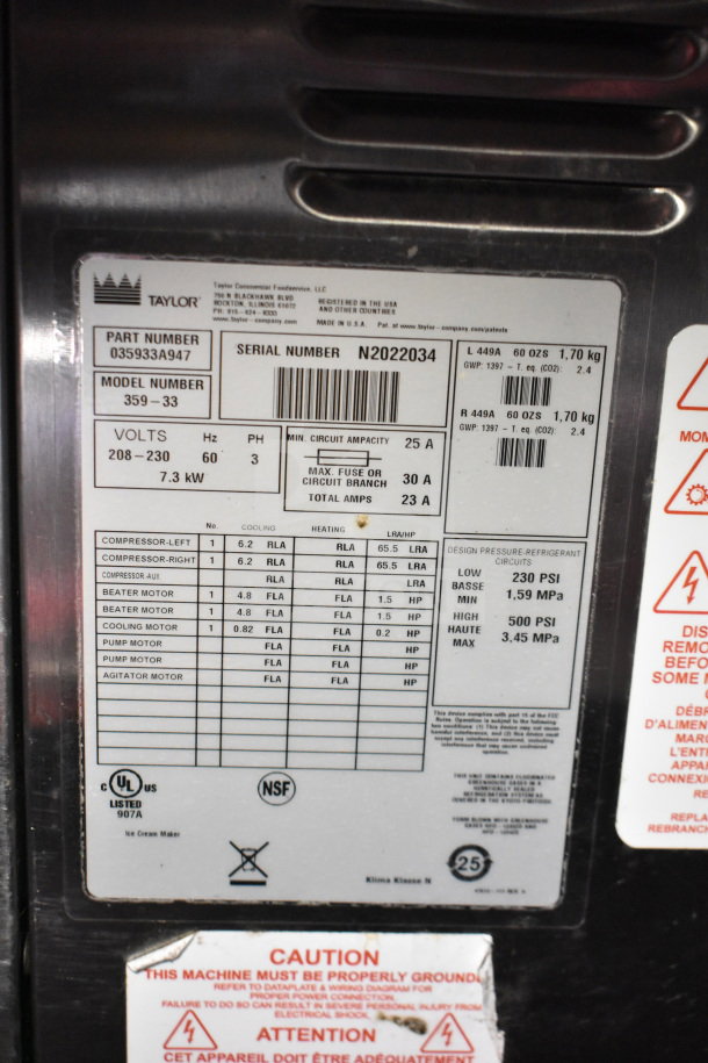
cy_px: 532
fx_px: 1416
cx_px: 354
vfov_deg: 41.1
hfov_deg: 28.1
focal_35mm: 48
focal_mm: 32
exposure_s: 1/50
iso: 4500
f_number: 4.5
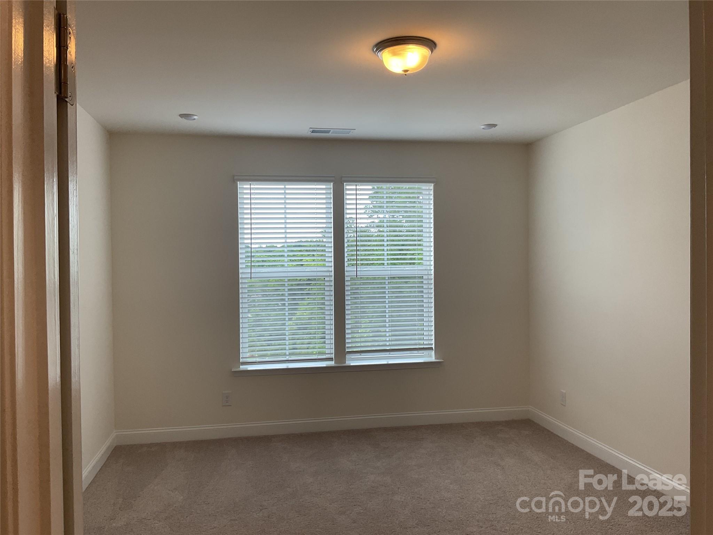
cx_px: 356
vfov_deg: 48.2
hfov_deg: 61.7
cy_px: 268
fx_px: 597
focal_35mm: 29
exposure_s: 1/120
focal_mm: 3
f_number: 1.8
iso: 25
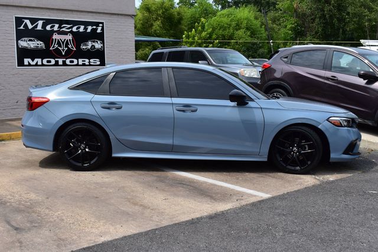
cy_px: 126
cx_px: 189
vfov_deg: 30.8
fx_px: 456
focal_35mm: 44
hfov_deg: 45.0
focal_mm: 29
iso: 280
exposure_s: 1/500
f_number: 11
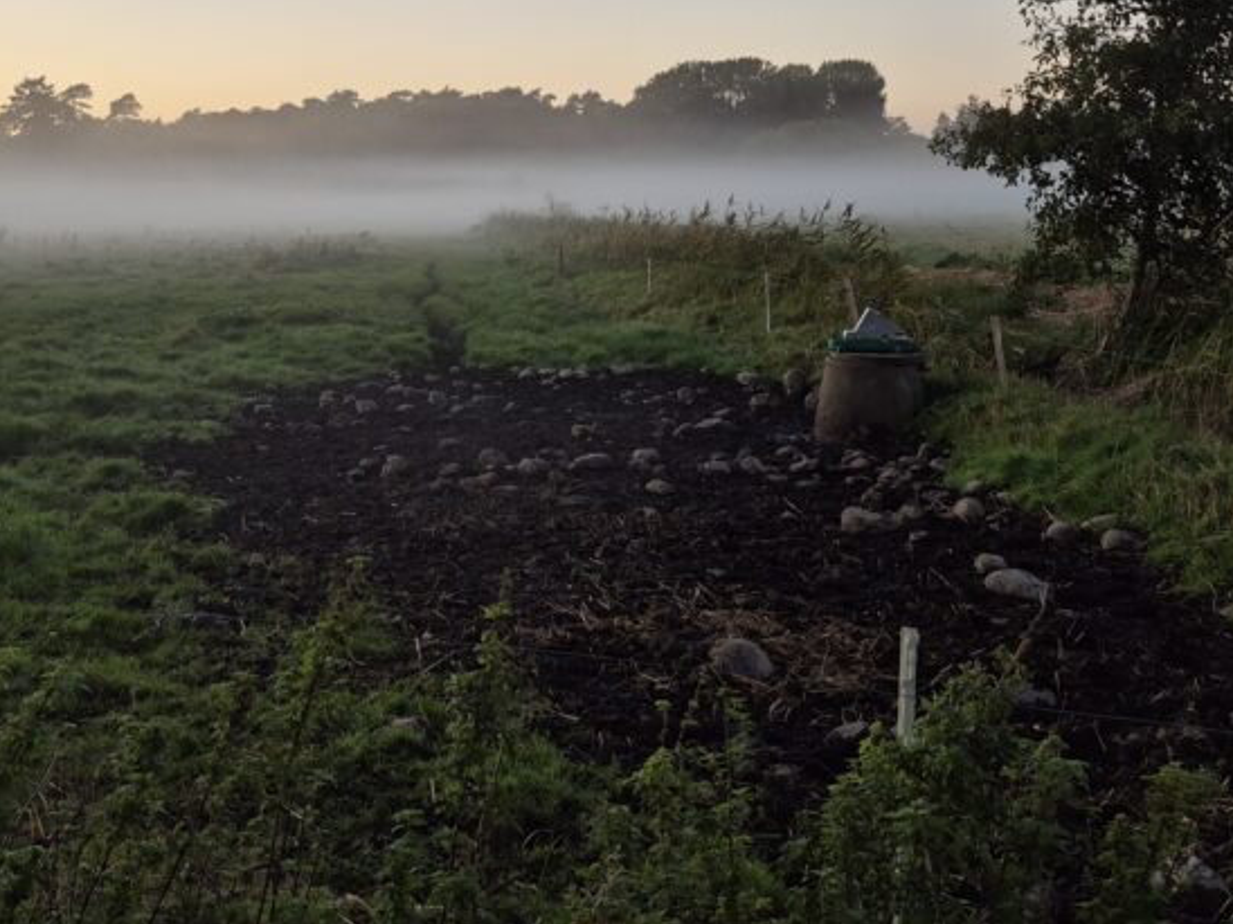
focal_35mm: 43
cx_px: 500
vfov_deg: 32.3
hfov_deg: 43.7
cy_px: 135
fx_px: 1532
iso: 125
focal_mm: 5.4
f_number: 1.8
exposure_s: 1/180
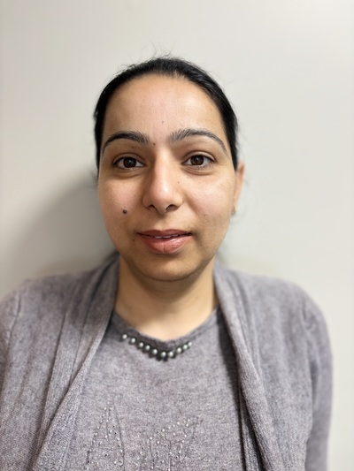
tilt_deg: -7.9
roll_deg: -1.4
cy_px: 236
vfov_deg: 67.3
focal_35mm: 26
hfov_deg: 53.1
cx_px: 177
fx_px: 354
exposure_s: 1/50
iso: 80
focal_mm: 5.96
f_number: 1.6
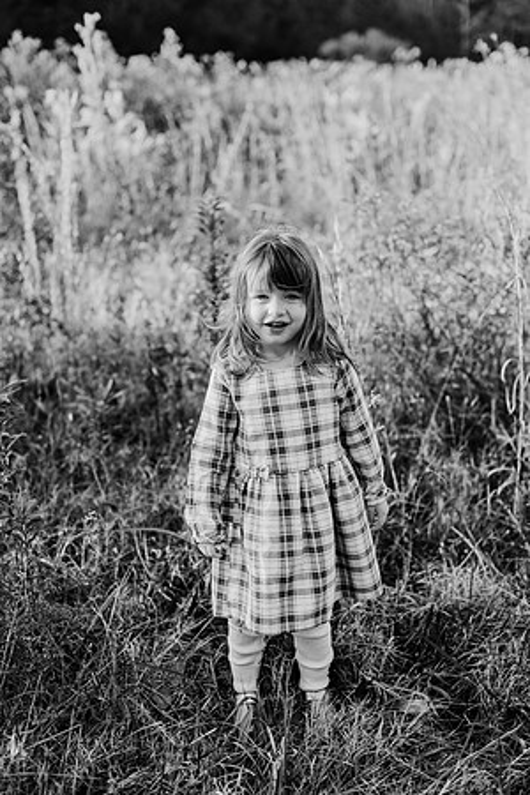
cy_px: 398
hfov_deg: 27.0
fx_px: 1104
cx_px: 265
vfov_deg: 39.6
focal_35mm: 50
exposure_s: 1/1000
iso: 500
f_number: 2.8
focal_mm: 50
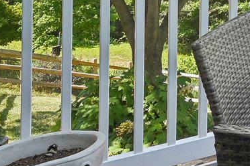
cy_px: -105
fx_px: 535
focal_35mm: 77
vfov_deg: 15.8
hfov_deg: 20.4
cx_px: 422
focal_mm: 14
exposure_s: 1/125
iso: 100
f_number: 8
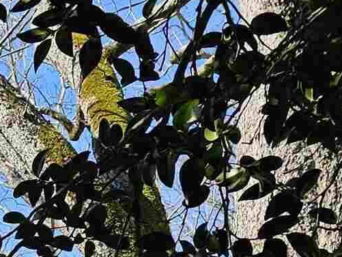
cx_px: -457
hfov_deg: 11.7
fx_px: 1393
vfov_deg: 9.5
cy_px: 585
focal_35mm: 141
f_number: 1.7
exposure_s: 1/1011
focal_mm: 6.3
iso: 25
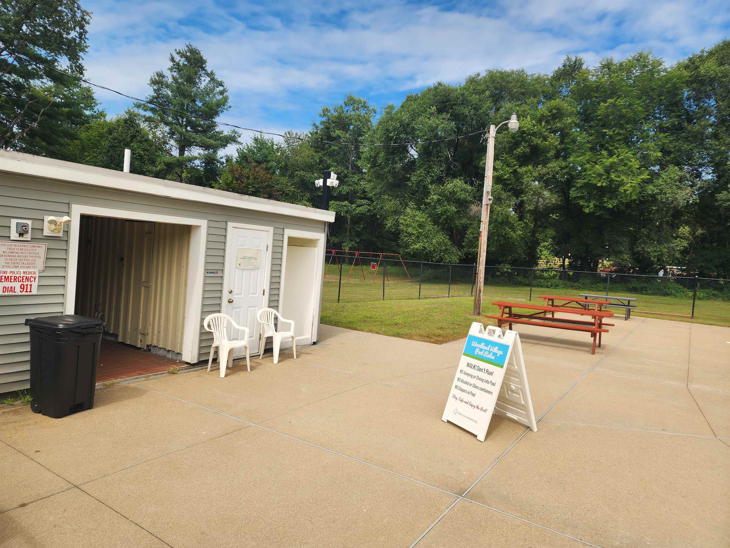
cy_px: 274
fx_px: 485
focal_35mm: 23
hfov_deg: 73.9
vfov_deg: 58.9
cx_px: 365
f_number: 1.8
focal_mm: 6.4
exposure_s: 1/887
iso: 12
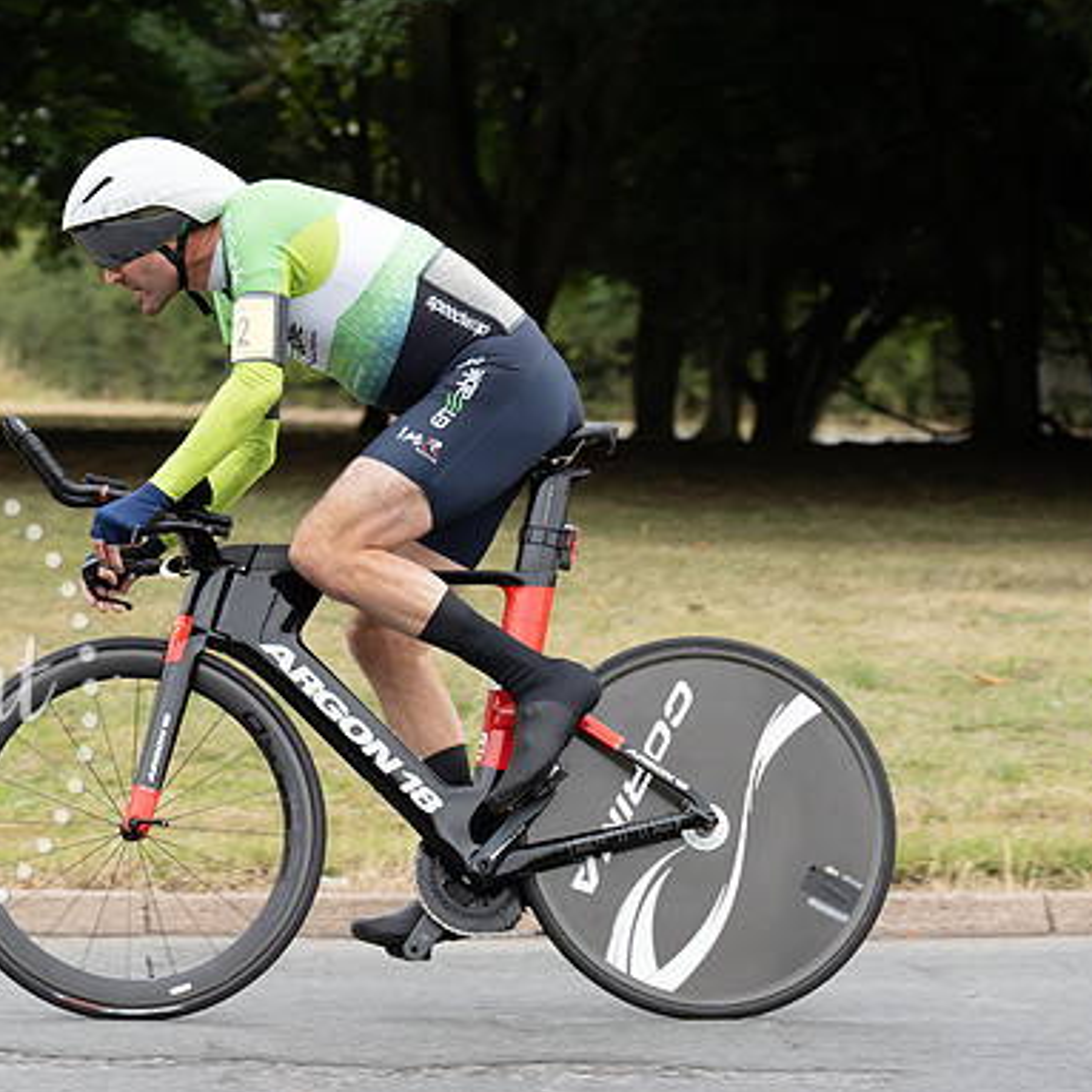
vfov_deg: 10.5
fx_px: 5925
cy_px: 356
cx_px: -10
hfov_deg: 10.4
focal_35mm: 166
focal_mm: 85
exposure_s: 1/1000
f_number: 4.5
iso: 1000
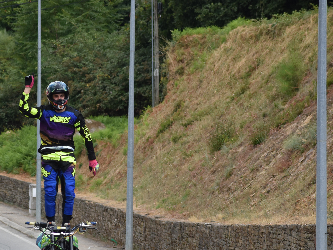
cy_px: 181
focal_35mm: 379
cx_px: 77
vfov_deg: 3.9
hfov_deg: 5.2
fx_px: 3645
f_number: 4.8
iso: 400
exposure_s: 1/1000
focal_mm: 145
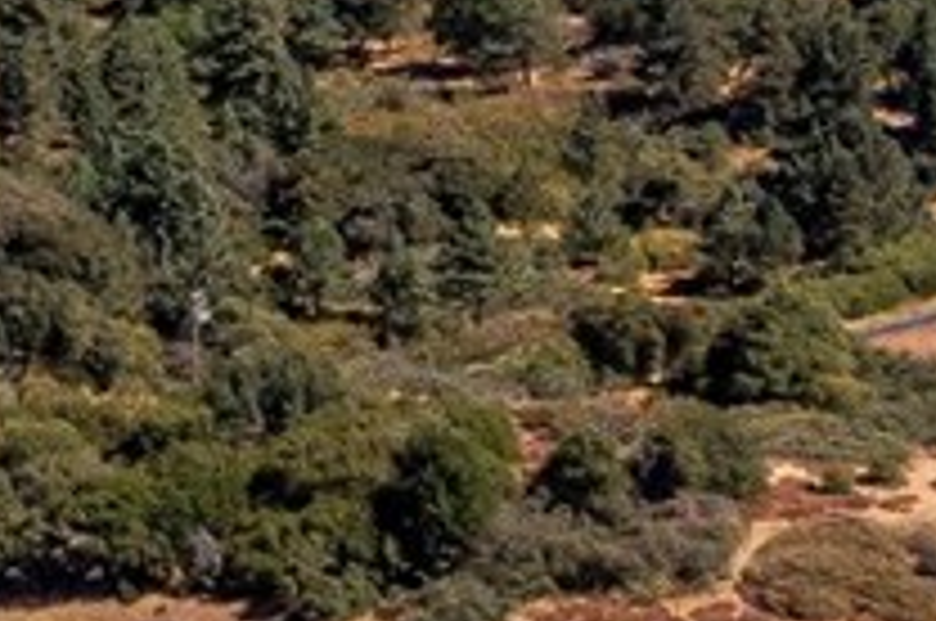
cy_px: 171
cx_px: -374
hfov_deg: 14.1
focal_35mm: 138
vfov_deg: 9.9
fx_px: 3582
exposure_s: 1/500
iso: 100
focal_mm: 10.26
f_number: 6.3
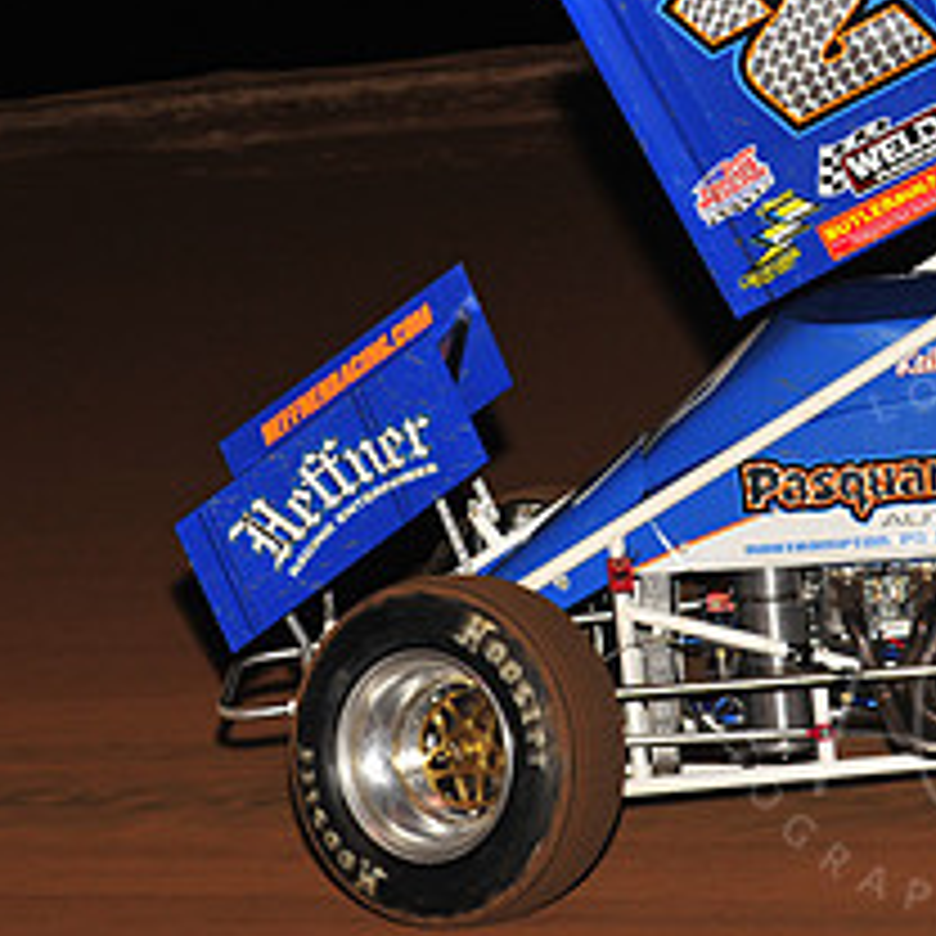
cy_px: 230
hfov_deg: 8.5
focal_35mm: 204
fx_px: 6241
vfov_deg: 8.6
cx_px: 972
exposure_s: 1/320
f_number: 8
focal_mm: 86
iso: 1000
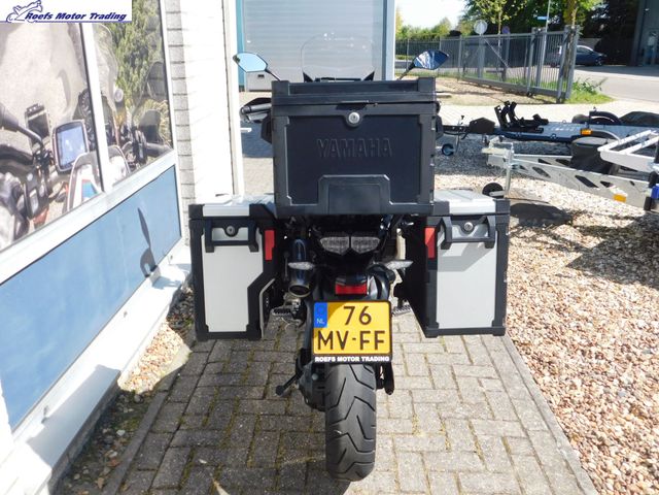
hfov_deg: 60.0
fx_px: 571
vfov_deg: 46.8
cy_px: 248
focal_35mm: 30
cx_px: 330
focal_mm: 5.3
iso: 125
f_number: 3.2
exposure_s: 1/640
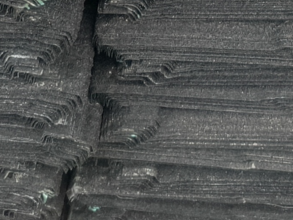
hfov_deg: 14.2
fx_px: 1168
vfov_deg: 9.4
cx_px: 234
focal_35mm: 138
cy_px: -335
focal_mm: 5.25
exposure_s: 1/66.7
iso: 263
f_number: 1.75
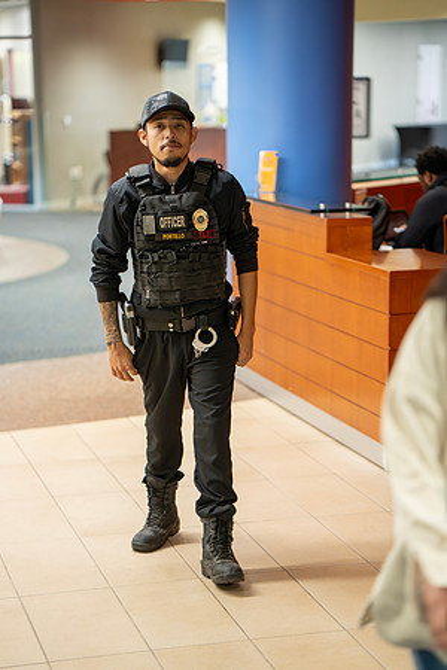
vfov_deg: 23.9
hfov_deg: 16.1
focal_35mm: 85
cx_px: 224
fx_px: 1583
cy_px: 335
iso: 1000
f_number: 2
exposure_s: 1/160
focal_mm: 85
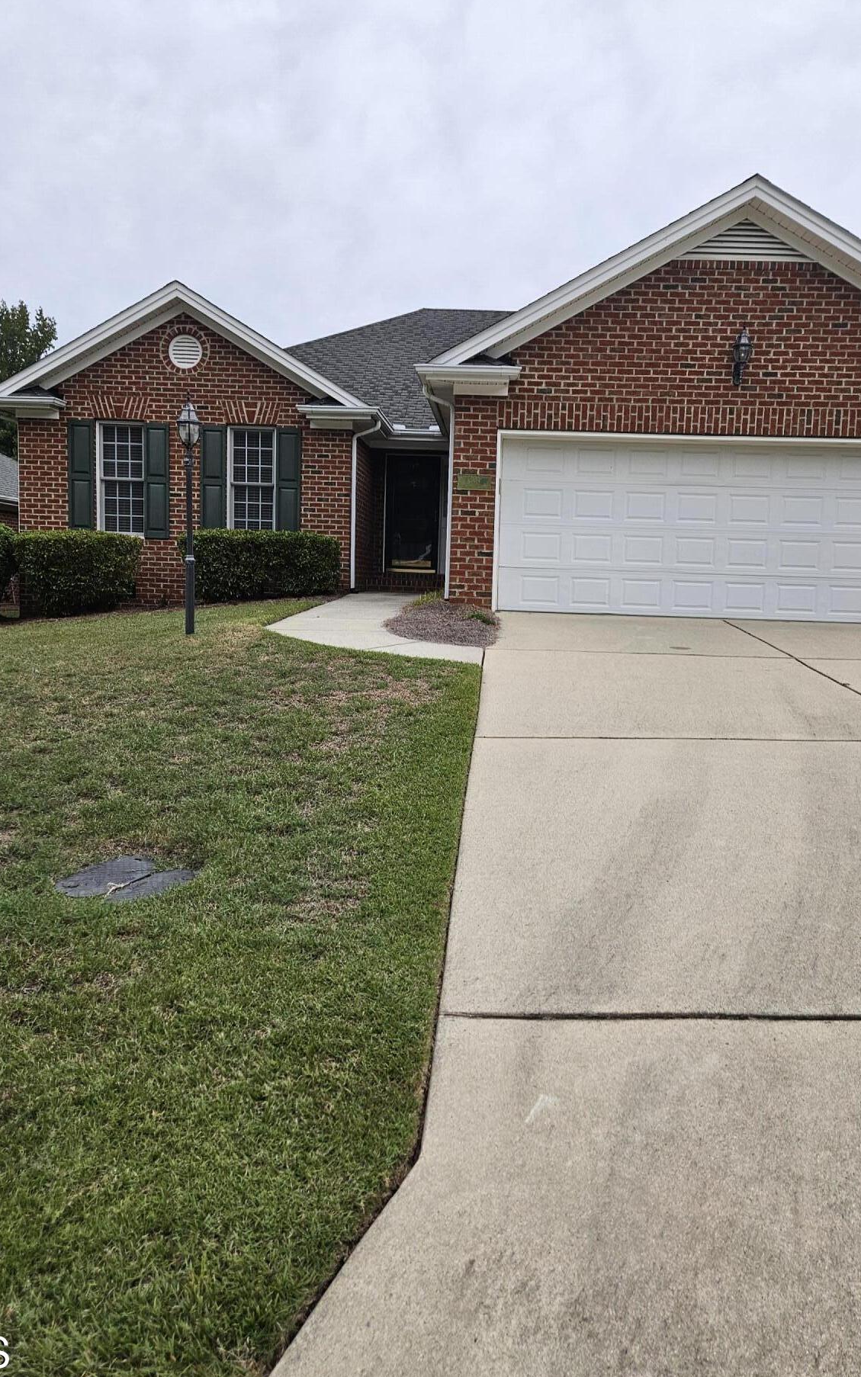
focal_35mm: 27
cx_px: 461
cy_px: 660
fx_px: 1014
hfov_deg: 46.0
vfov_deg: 68.4
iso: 40
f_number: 1.8
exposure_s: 1/430
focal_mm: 5.4
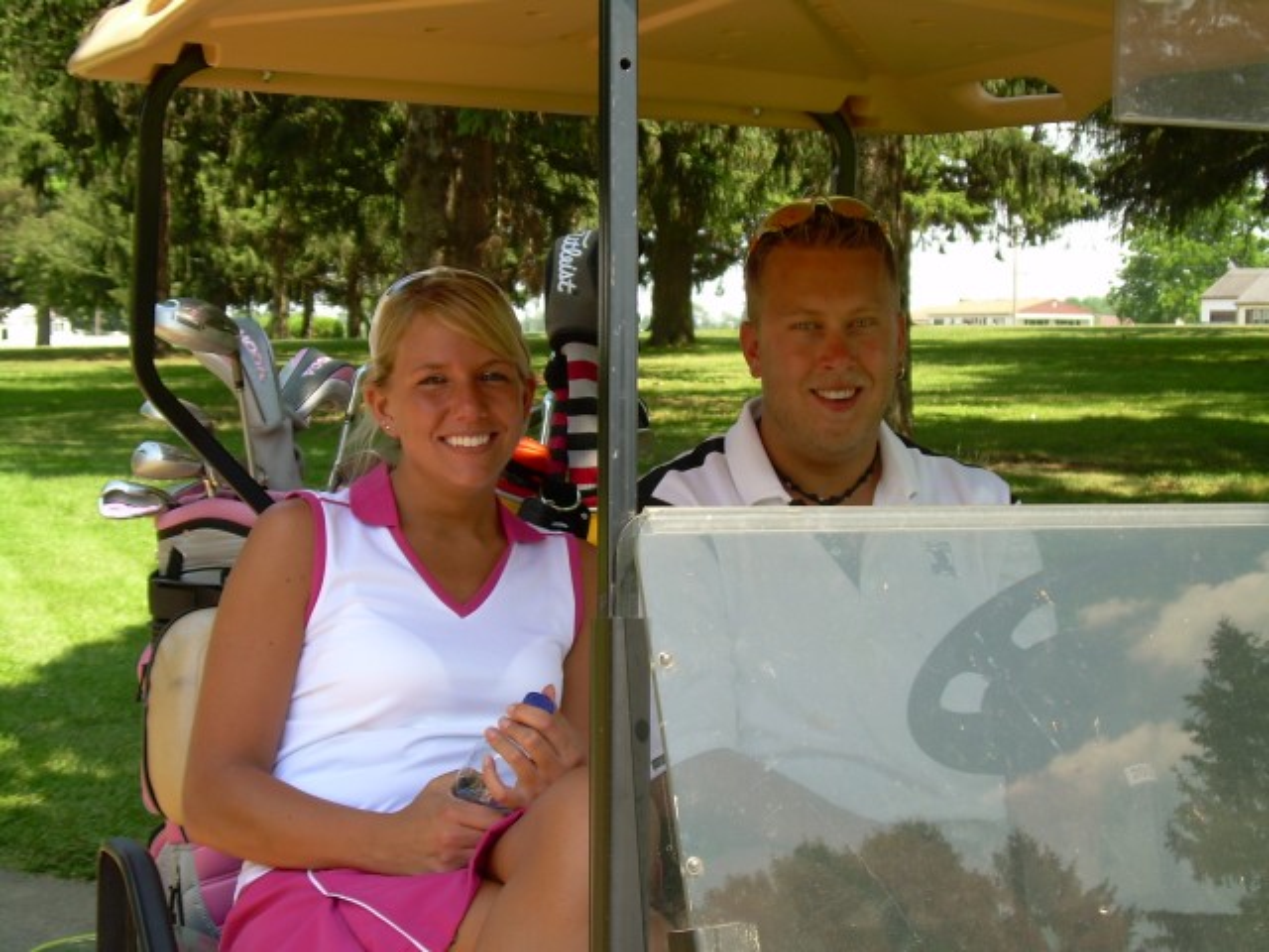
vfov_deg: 22.6
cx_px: 634
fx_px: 2383
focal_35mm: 65
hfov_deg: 29.8
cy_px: 476
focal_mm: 11
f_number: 3.6
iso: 50
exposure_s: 1/177
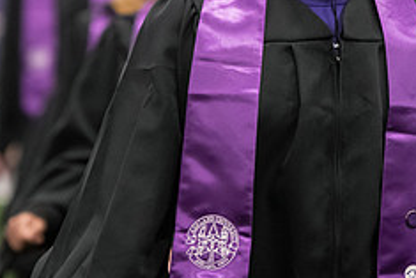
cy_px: -45
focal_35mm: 333
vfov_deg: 4.1
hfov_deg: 6.2
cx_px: 331
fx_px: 3850
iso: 3200
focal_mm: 135
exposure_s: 1/200
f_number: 3.2
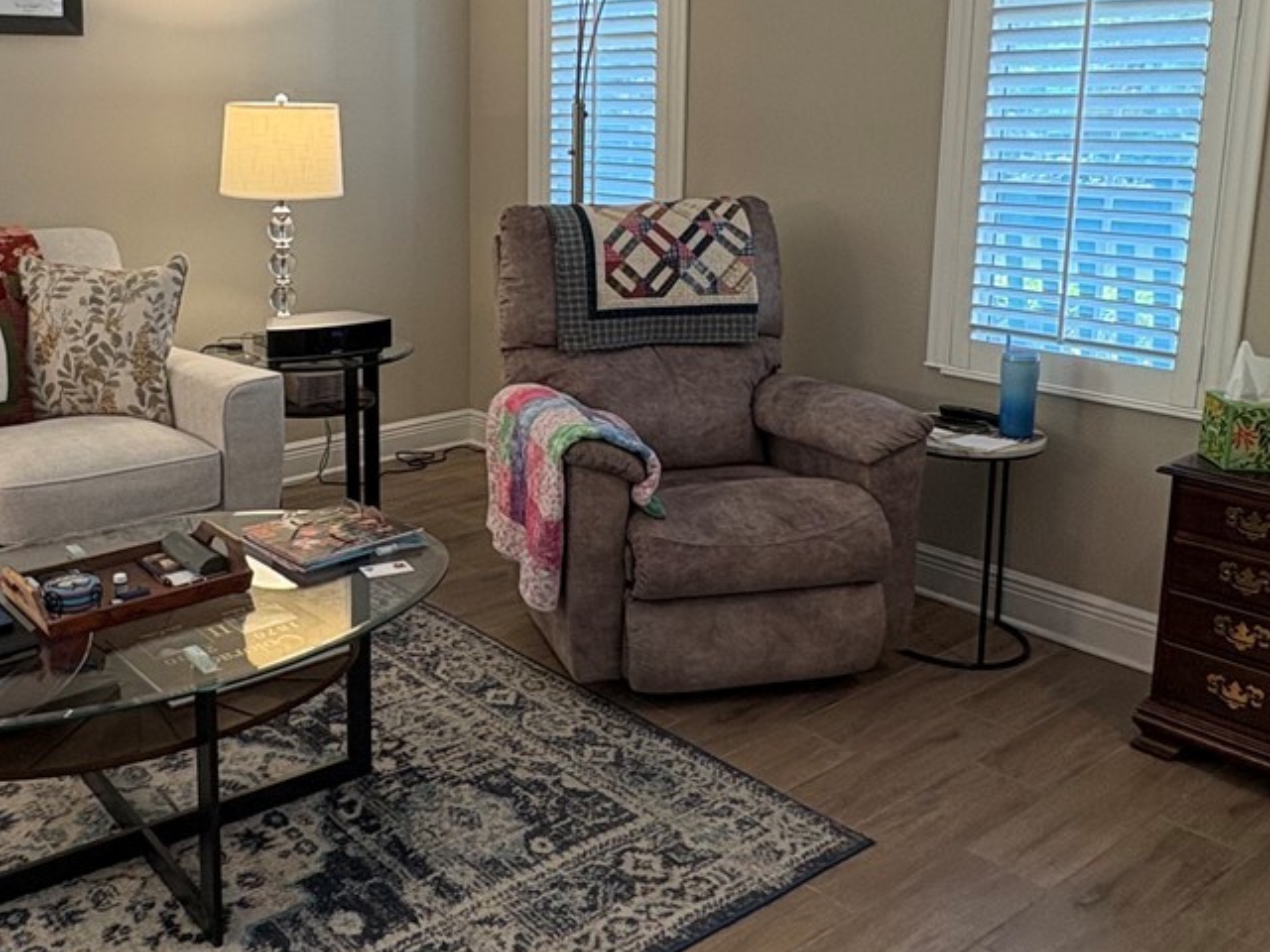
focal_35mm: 35
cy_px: 323
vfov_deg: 40.2
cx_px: 349
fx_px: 1284
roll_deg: +1.3
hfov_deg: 50.9
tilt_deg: -10.1
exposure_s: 1/60
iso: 200
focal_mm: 2.22
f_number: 2.2
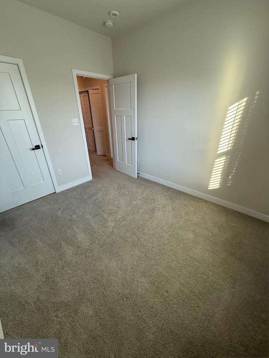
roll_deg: +0.7
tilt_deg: -25.7
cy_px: 179
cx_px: 134
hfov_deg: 85.7
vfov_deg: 102.1
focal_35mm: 14
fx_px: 145
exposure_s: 1/120
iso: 125
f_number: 2.2
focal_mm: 2.22
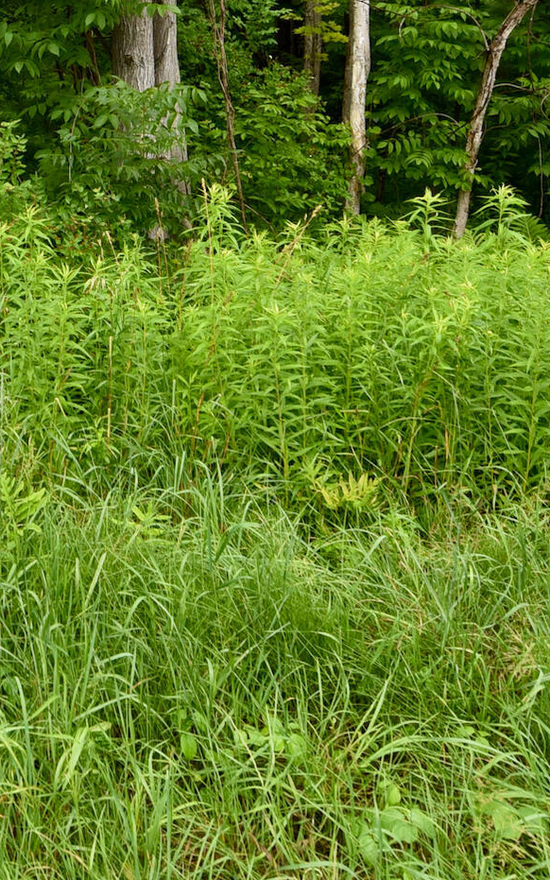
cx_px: -197
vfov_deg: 39.0
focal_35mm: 46
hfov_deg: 24.0
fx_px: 1103
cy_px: 23
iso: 800
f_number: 8
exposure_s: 1/250
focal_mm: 14
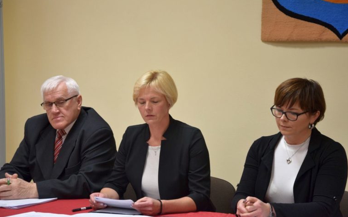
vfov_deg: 12.1
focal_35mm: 108
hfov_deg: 19.3
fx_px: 1025
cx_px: 173
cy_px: 107
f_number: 5.3
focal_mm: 70
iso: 1000
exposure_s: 1/60
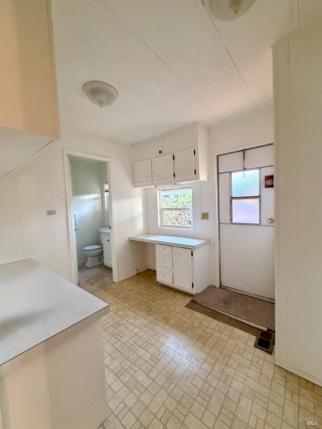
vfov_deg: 102.0
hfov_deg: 85.7
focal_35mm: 14
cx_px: 161
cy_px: 214
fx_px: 174
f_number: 2.2
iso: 500
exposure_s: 1/60
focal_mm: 2.22
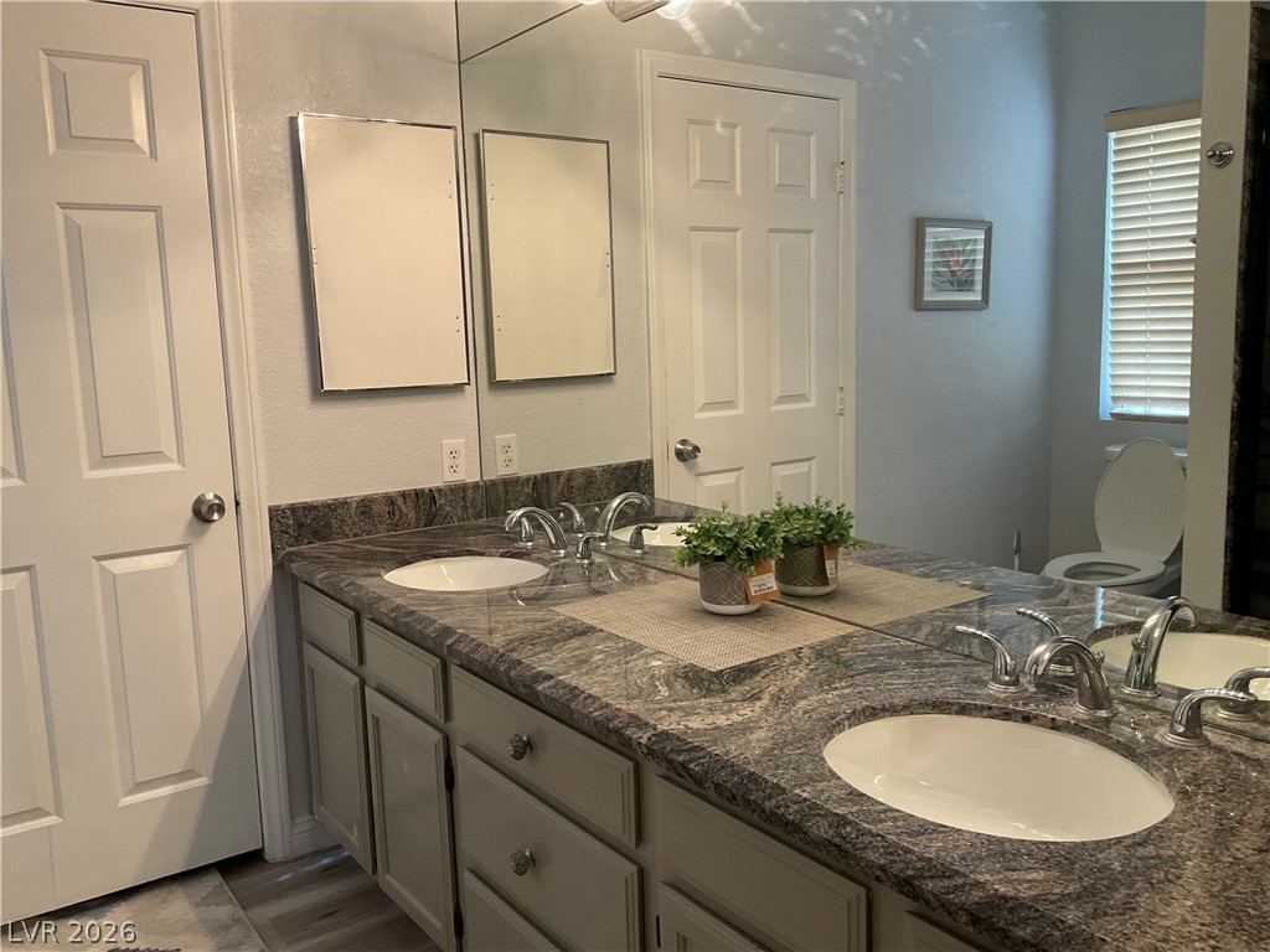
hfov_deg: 61.7
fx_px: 1064
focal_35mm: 29
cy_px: 476
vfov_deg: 48.2
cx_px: 635
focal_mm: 3
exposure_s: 1/60
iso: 80
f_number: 1.8
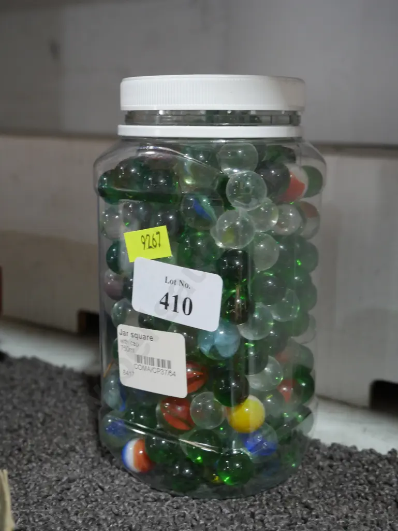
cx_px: 199
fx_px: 705
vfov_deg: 41.2
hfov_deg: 31.5
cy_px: 266
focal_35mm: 46
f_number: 5.1
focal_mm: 23
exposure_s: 1/60
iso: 1250
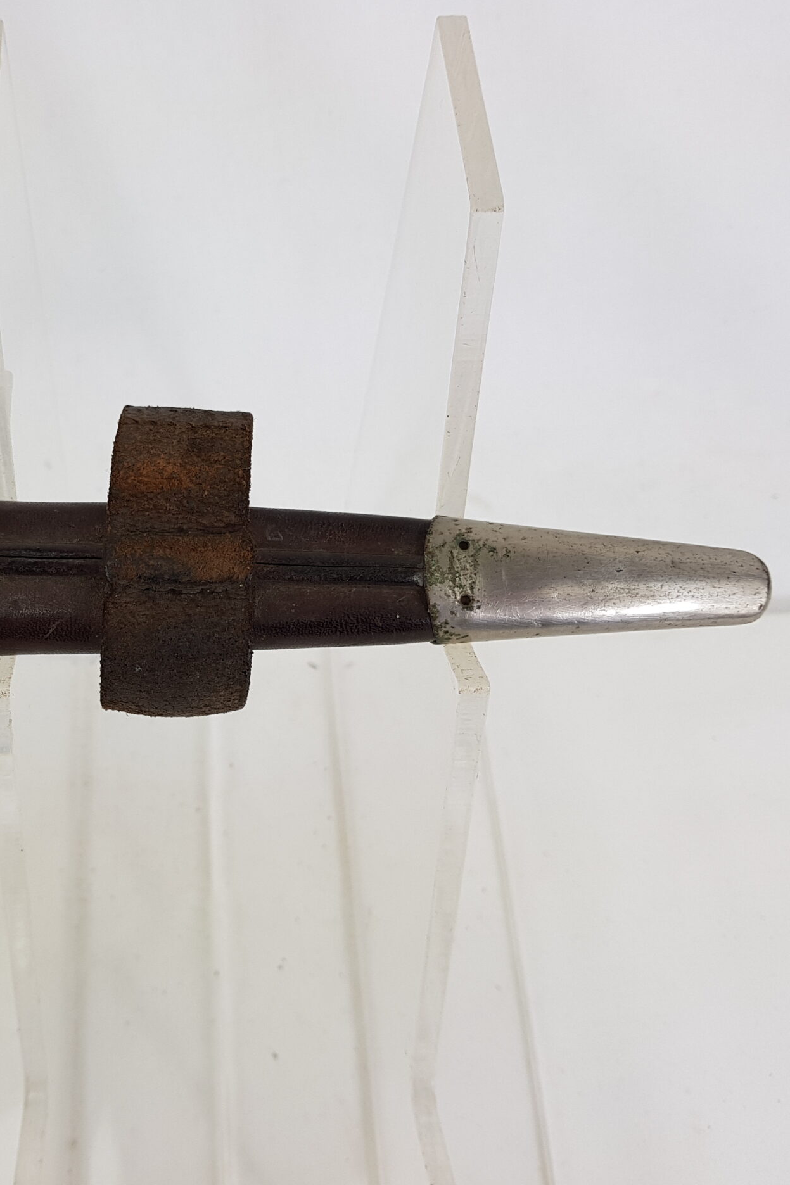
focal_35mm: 37
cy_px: 582
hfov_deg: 34.7
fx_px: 1218
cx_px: 141
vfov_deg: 51.9
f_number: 1.7
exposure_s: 1/142
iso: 40
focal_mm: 4.3
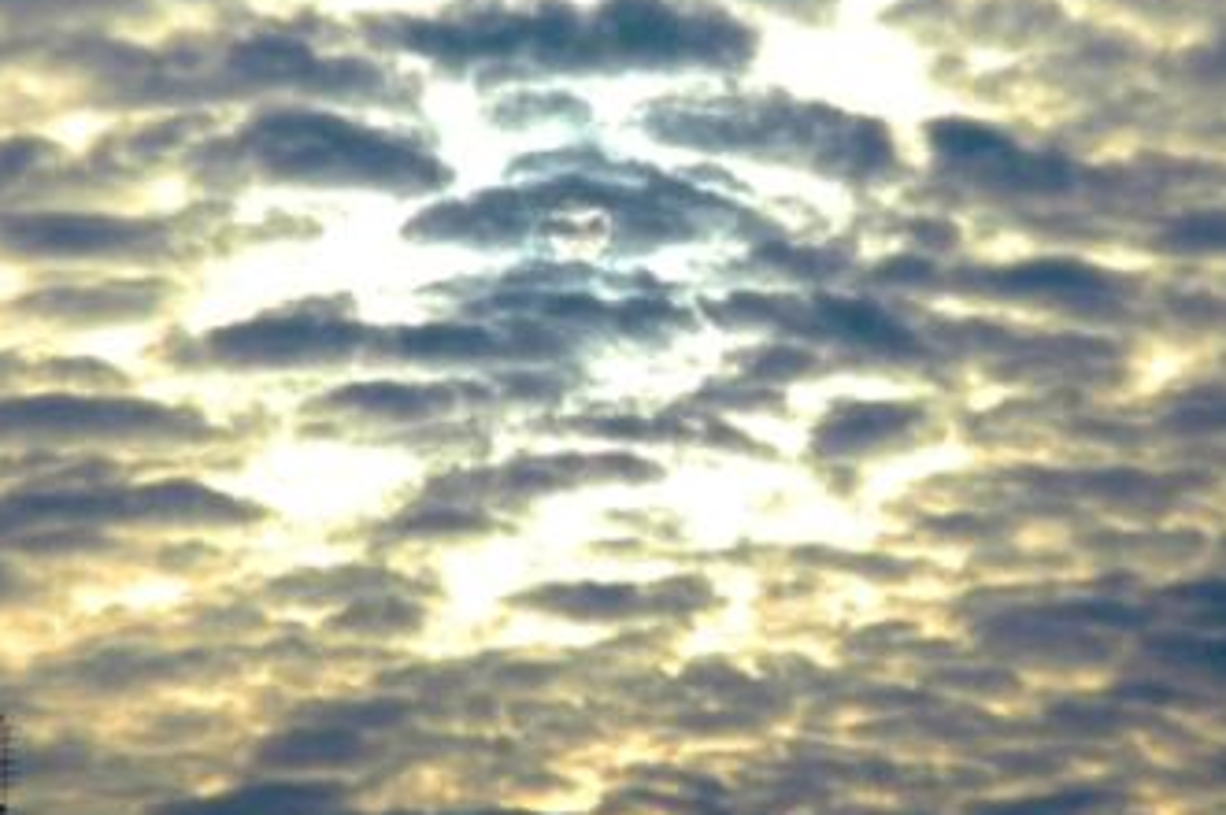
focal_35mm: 203
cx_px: 856
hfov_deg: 10.1
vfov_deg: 6.7
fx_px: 6906
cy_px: 257
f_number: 13
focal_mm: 70
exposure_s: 1/1000
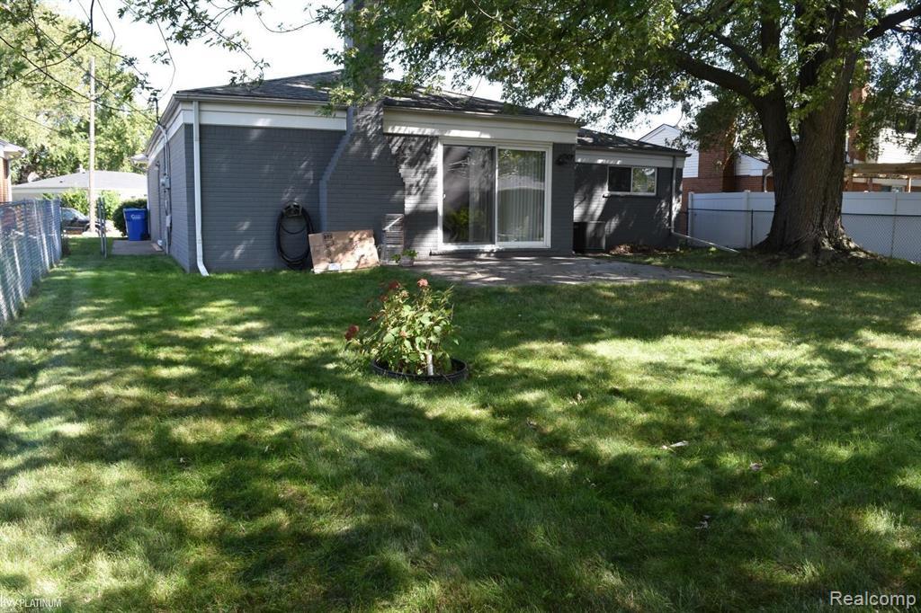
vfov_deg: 47.9
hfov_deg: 67.4
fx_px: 690
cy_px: 306
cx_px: 460
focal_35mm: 27
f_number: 7.1
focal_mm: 18
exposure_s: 1/200
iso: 400
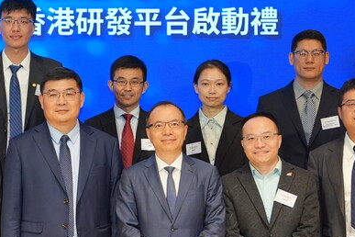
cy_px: 114
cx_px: -26
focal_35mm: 124
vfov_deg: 11.1
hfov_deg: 16.1
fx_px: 1223
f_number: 4
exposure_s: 1/250
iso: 1600
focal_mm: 32
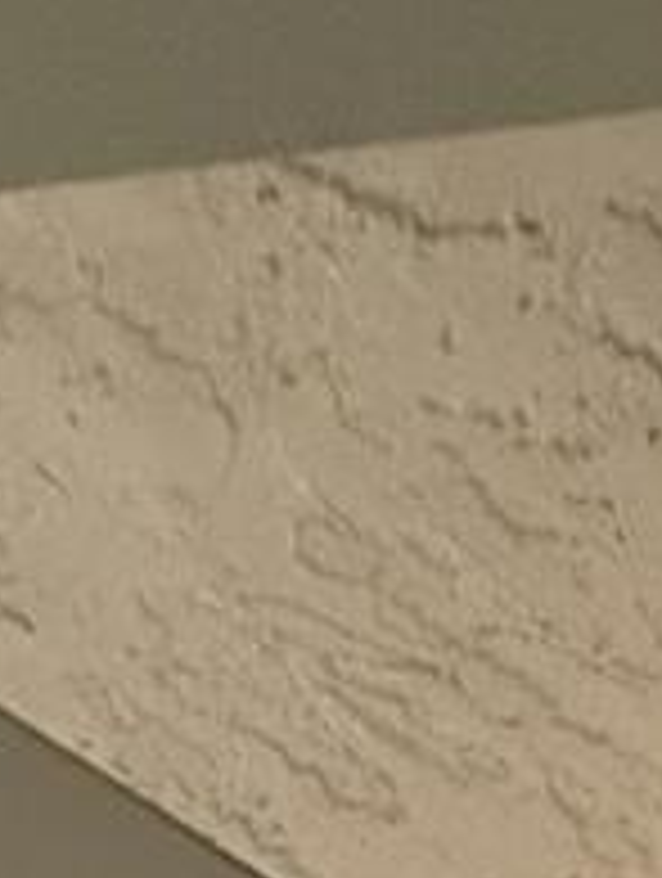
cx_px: 1018
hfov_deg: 15.7
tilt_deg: -7.1
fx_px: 2186
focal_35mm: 86
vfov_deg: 11.6
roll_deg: +0.2
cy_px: 2625
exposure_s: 1/120
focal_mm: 2.22
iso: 400
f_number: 2.2
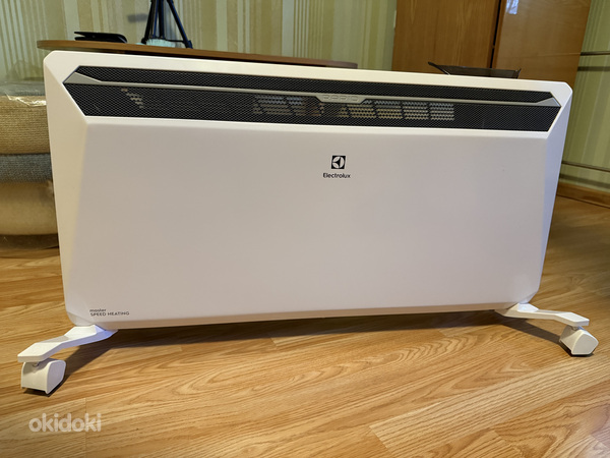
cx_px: 305
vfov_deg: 56.8
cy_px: 229
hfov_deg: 71.6
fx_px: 423
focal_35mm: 24
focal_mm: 6.76
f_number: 1.78
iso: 800
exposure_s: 1/58
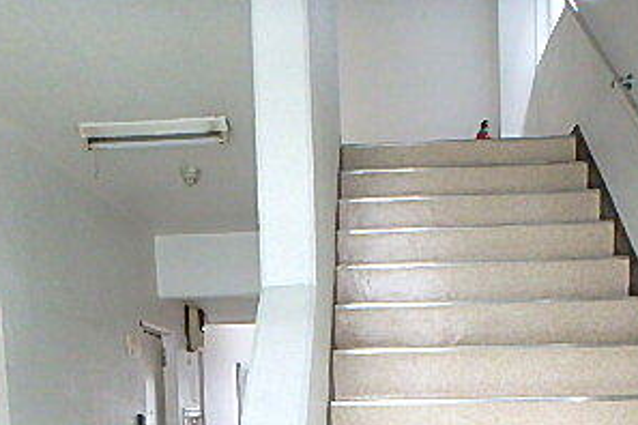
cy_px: 513
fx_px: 833
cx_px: 320
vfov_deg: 25.6
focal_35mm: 47
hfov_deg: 41.9
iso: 800
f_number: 3.5
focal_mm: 3.7
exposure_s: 1/15
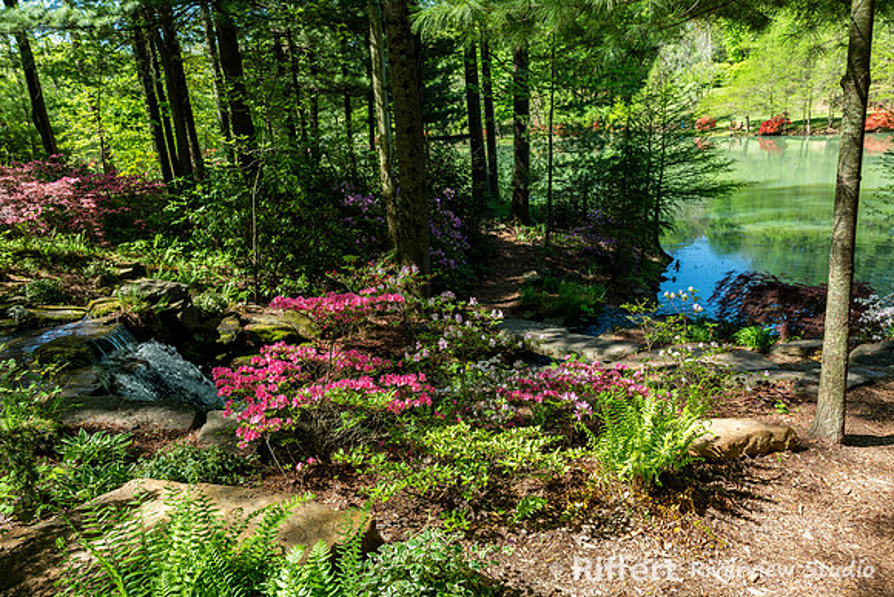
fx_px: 596
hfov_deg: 73.7
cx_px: 447
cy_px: 298
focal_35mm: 24
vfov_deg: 53.2
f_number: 8
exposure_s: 1/160
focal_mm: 24
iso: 250
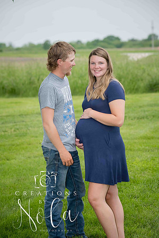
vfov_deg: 17.1
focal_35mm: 120
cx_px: 80
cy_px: 119
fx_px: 795
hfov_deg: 11.4
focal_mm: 120
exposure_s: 1/800
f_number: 5.6
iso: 400
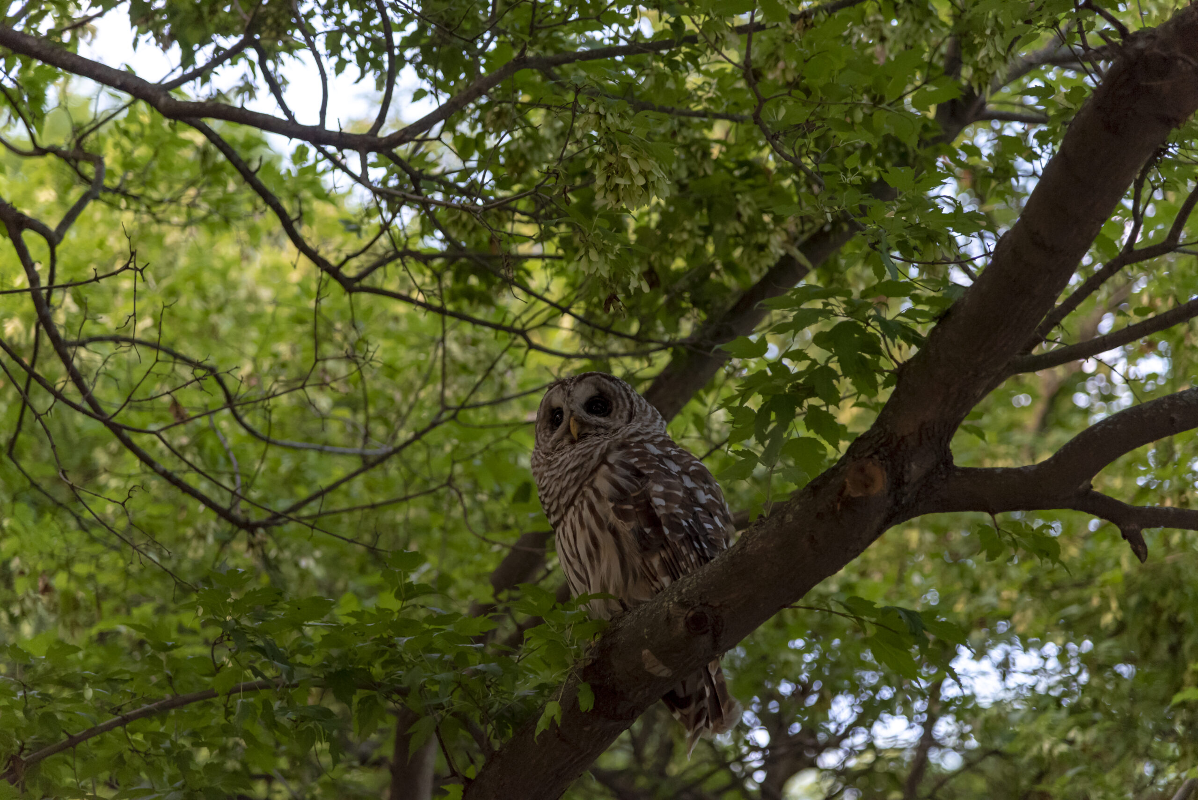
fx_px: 3995
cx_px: 599
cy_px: 400
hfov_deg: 17.1
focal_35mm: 120
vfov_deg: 11.4
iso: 1600
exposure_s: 1/125
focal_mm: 120
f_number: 4
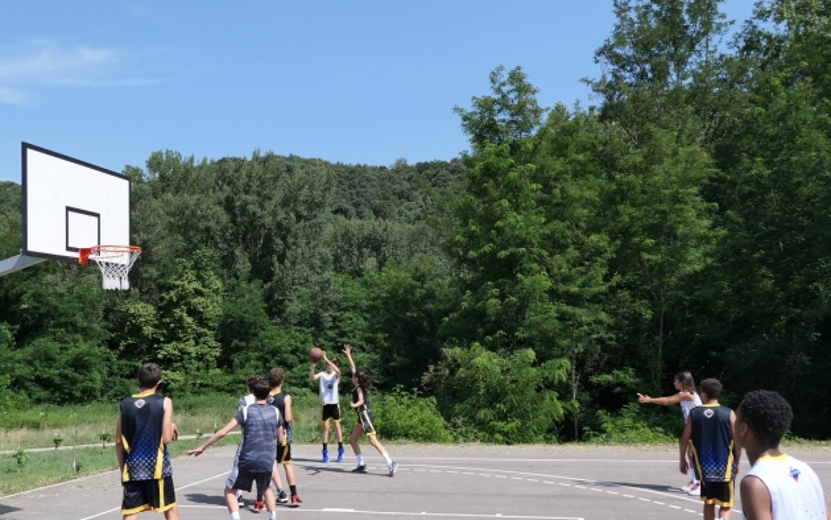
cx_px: 390
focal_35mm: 35
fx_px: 793
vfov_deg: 36.2
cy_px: 308
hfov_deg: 55.3
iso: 125
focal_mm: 8.8
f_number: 3.2
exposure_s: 1/1600
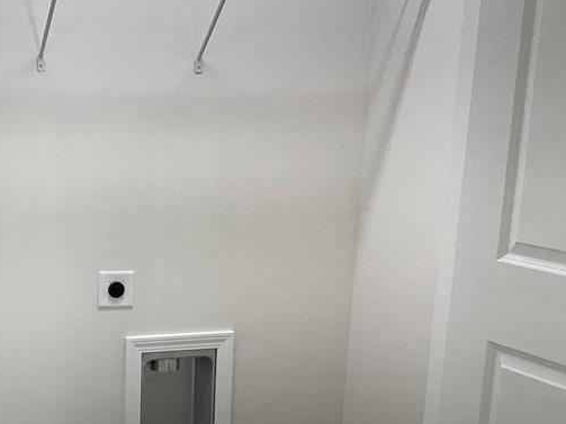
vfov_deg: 24.5
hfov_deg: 31.2
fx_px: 964
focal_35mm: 59
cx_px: 56
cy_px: 322
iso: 32
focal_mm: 3
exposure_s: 1/120
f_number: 1.8
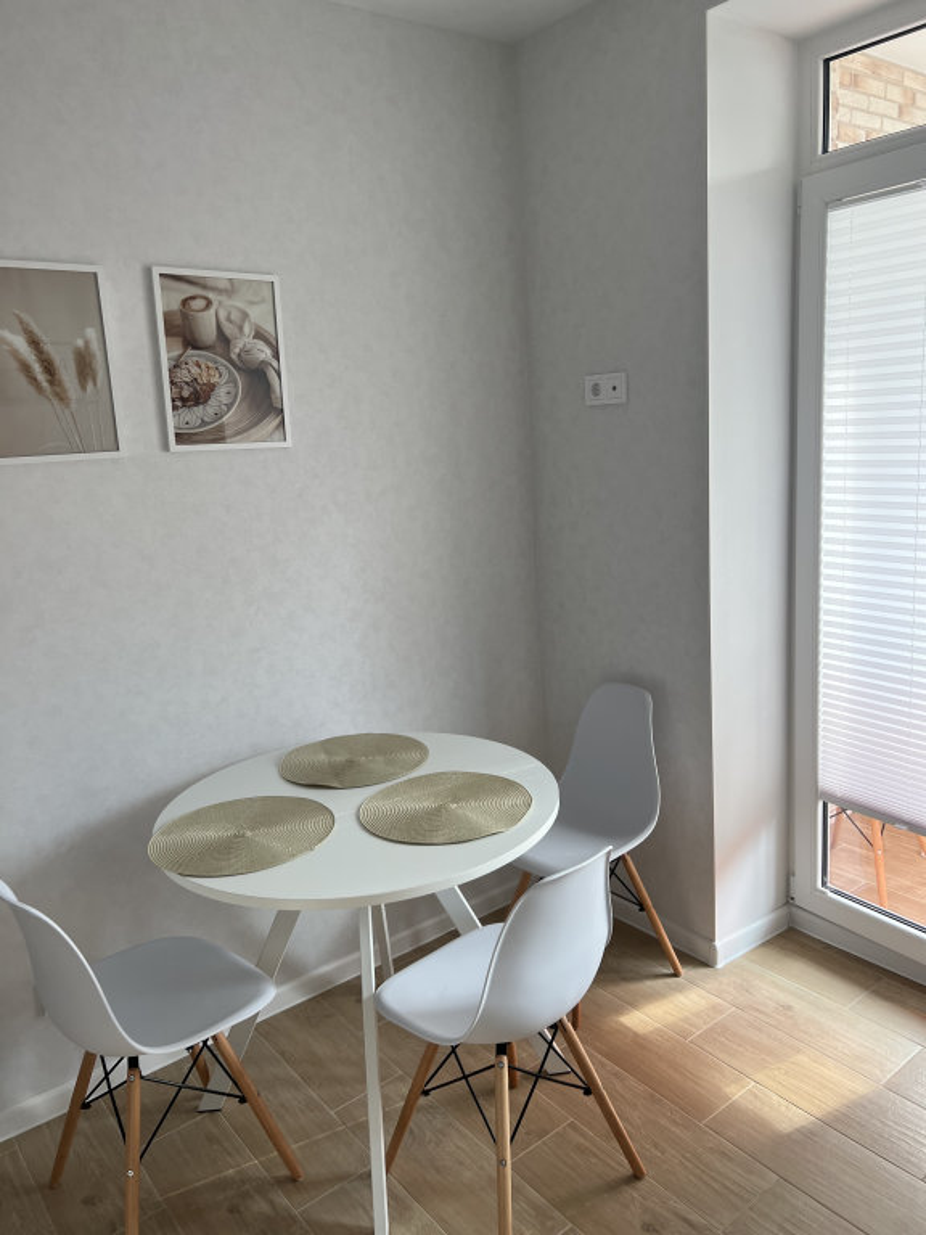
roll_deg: +3.3
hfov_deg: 53.1
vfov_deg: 67.3
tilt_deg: -10.2
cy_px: 618
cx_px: 463
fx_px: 927
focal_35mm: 26
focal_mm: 5.7
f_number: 1.5
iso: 64
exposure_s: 1/146
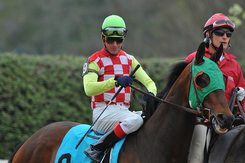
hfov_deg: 3.4
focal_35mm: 600
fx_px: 4078
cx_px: 122
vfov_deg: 2.3
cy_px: 82
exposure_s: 1/250
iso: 200
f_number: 5.6
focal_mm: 400
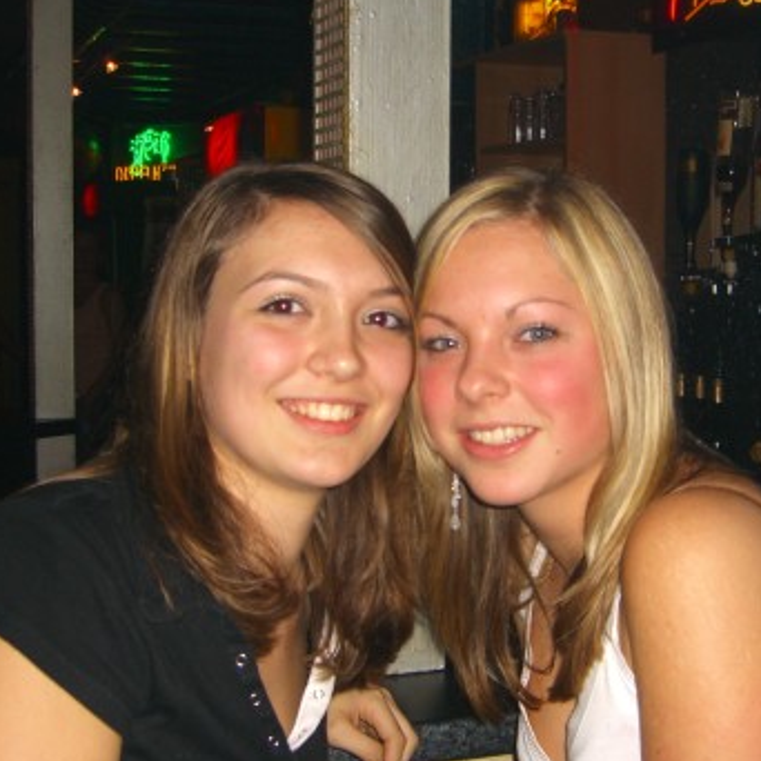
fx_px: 1467
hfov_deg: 29.0
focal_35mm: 59
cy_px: 418
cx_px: 476
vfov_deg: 29.1
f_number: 2.8
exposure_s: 1/60
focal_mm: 7.9
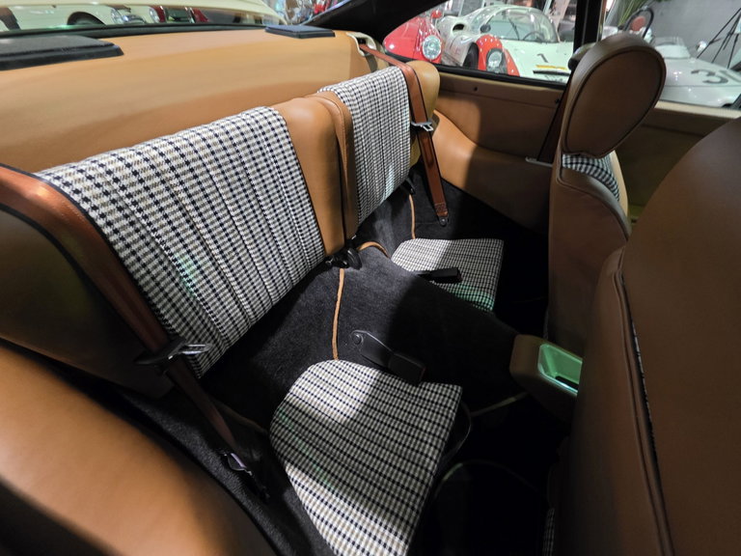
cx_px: 370
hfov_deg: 106.2
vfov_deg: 89.9
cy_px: 278
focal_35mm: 13
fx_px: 278
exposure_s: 1/24
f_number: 1.9
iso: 1000
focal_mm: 2.2
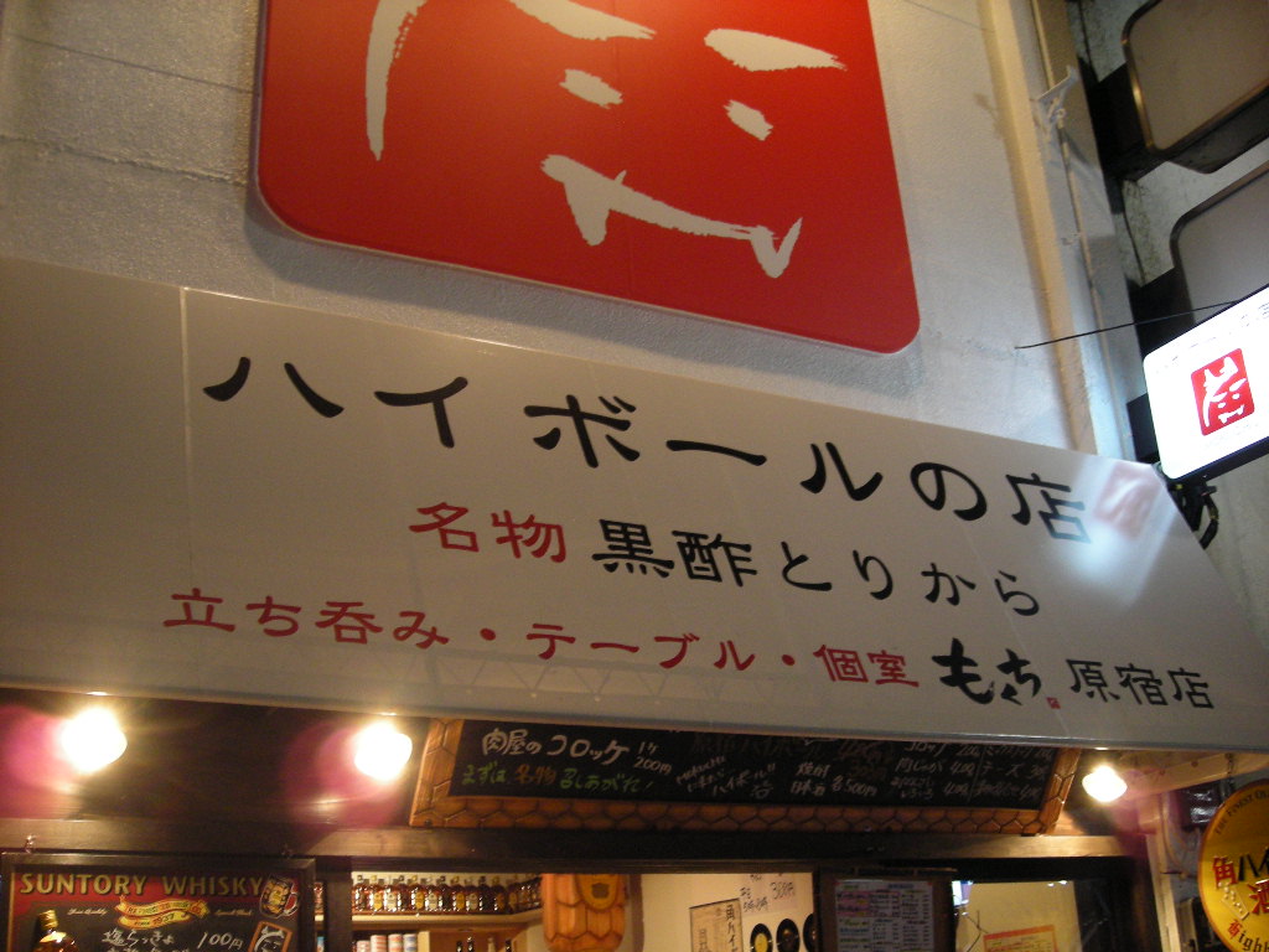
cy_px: 476
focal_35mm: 38
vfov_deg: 37.7
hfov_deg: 49.0
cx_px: 634
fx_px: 1393
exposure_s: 1/16.8
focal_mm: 6.3
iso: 200
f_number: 3.2
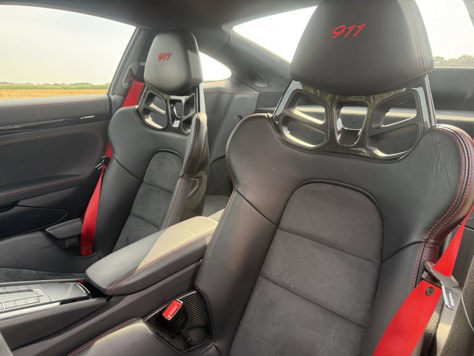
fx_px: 329
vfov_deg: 56.8
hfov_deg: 71.6
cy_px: 178
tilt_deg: -14.2
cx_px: 237
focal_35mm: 24
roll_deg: +0.0
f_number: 1.78
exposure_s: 1/243
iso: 125
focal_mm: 6.76
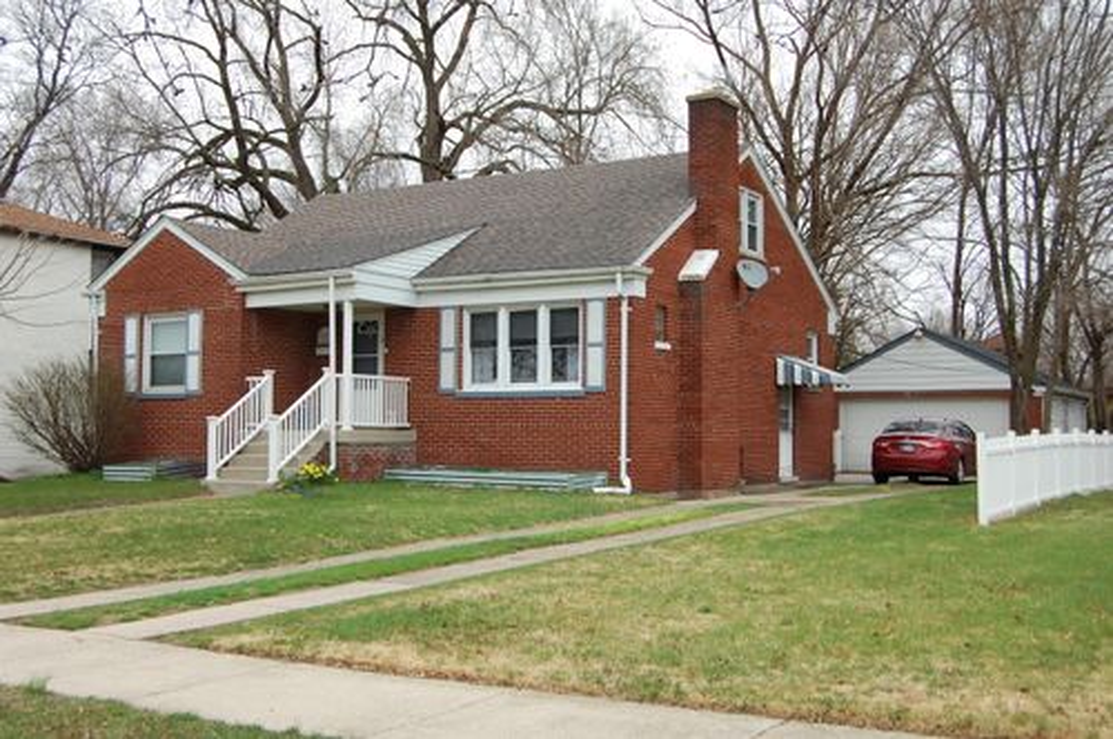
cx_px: 556
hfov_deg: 46.5
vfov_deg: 31.8
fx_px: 1297
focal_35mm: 42
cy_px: 370
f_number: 6.3
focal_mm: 28
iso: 200
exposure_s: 1/160
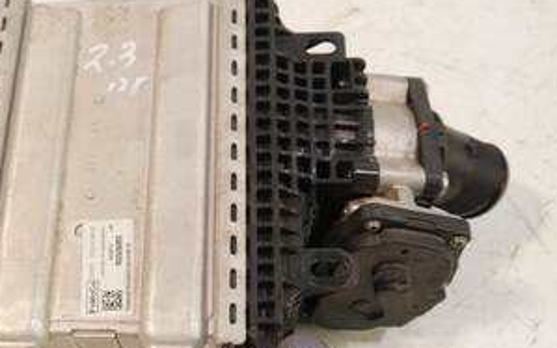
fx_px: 774
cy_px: 234
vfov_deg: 25.2
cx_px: 151
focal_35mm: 51
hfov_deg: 38.7
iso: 640
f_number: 3.5
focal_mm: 15
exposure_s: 1/60
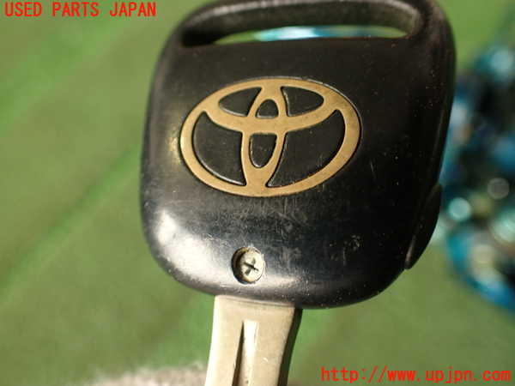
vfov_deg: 44.2
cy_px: 193
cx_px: 258
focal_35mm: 32
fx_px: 476
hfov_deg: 56.8
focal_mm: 5.79
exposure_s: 1/50
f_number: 2.4
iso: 200
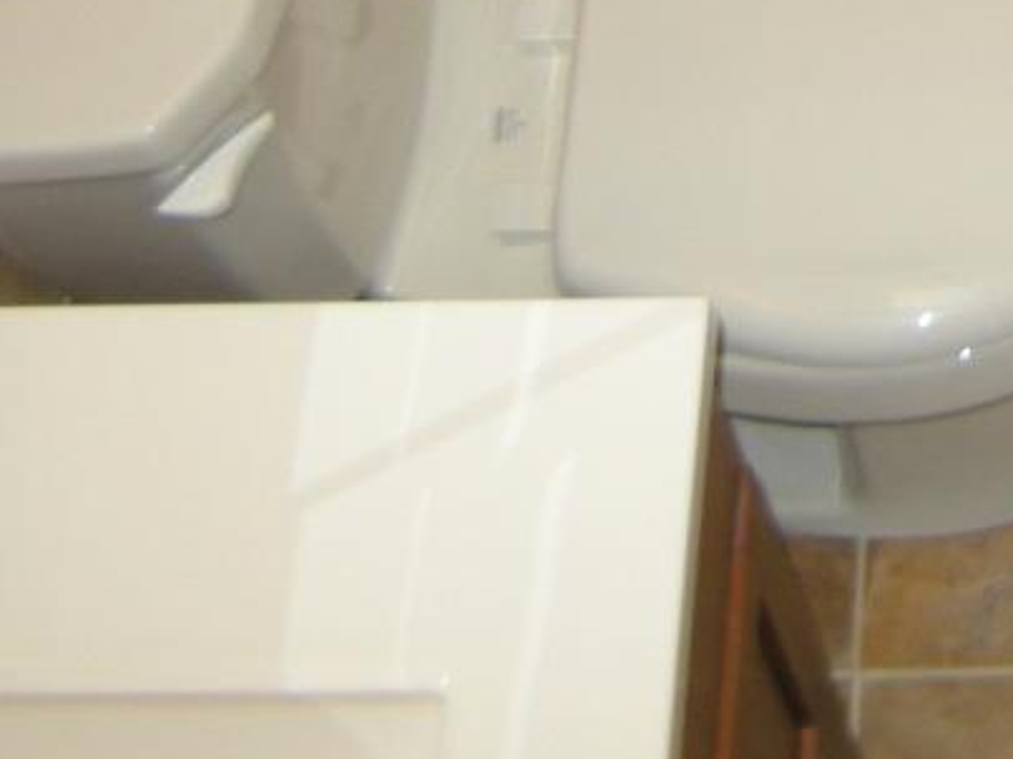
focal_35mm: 100
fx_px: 2926
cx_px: 1204
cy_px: -528
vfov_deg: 13.5
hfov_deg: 18.6
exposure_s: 1/54.5
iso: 64
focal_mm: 4.7
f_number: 2.8
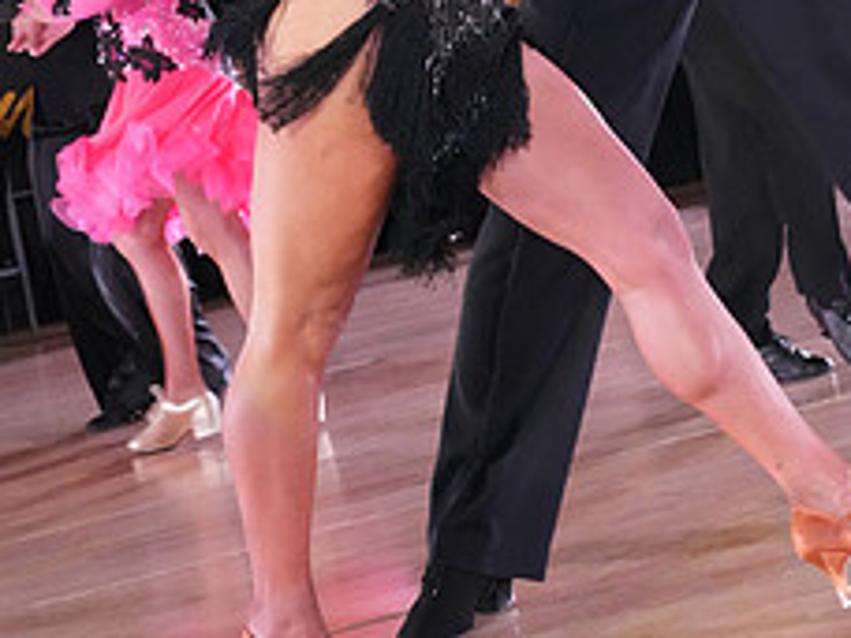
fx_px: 2950
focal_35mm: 120
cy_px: -131
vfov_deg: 12.1
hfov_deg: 16.4
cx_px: 420
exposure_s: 1/250
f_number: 6.3
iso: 6400
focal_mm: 49
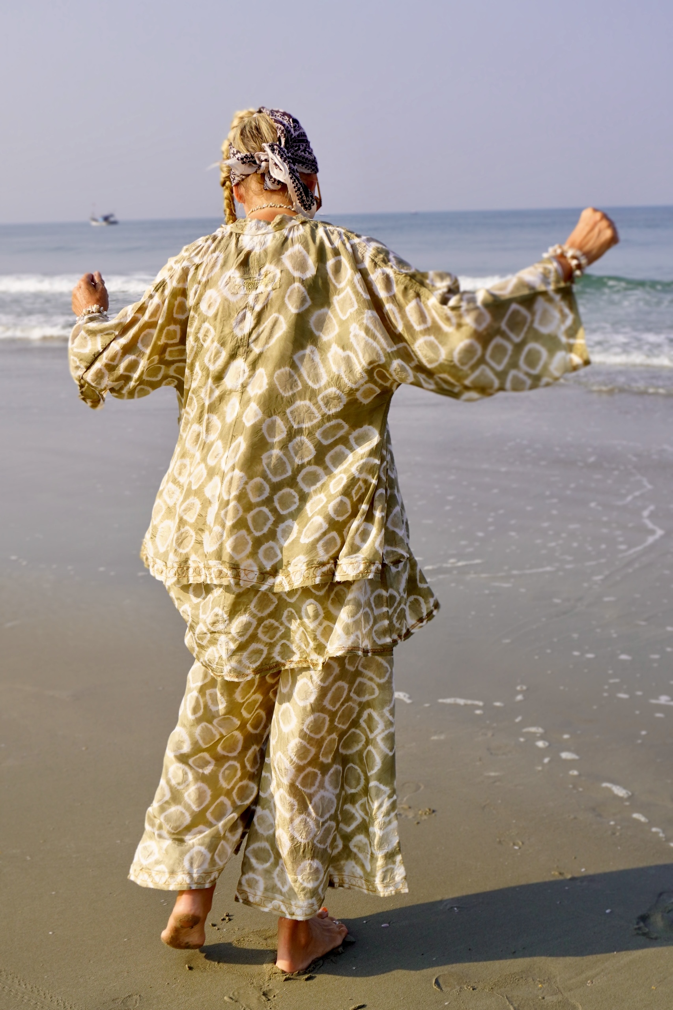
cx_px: 336
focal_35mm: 34
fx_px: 968
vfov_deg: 55.1
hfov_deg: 38.4
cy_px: 505
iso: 100
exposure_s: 1/500
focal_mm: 23
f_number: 5
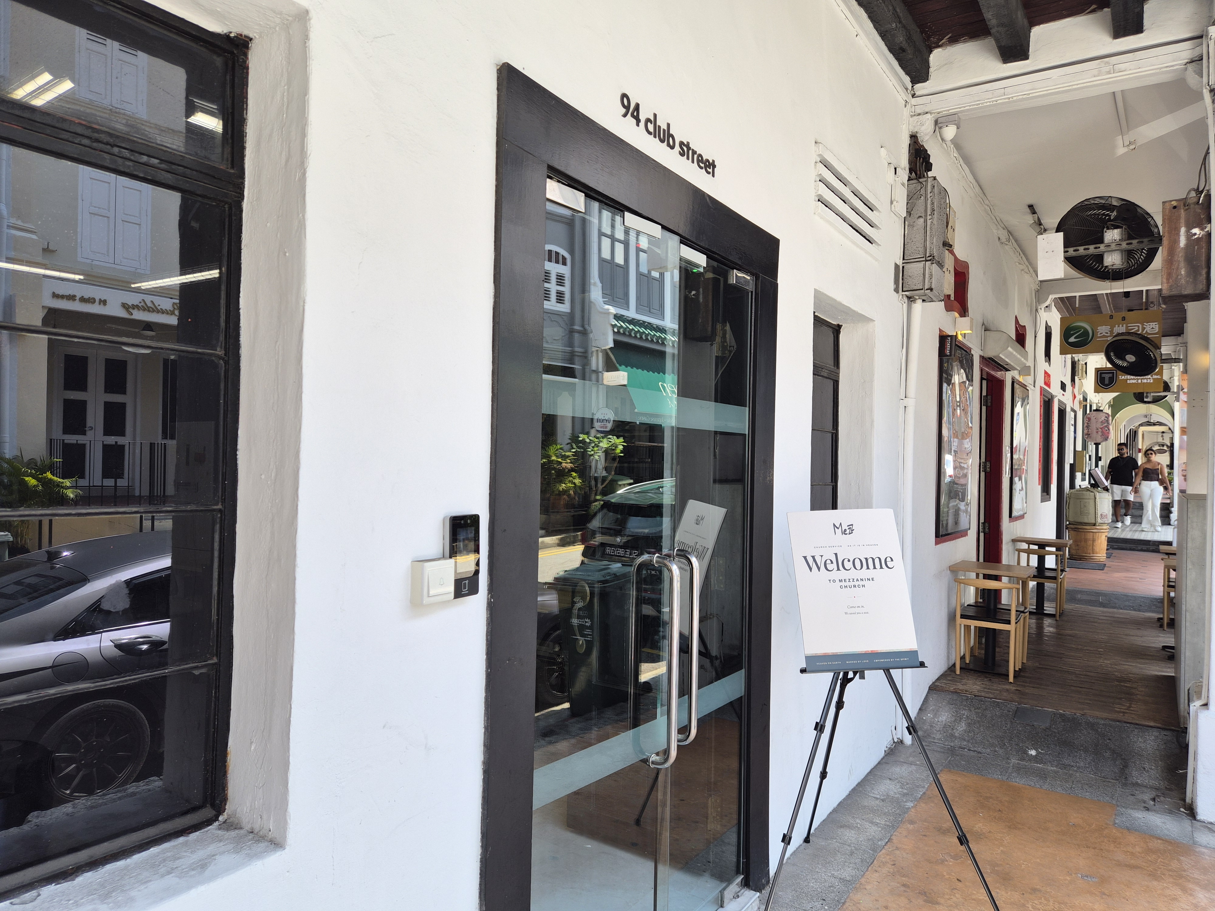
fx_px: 807
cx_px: 608
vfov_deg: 58.9
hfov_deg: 73.9
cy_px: 456
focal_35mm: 23
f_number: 1.8
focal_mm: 5.4
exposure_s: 1/180
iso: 40
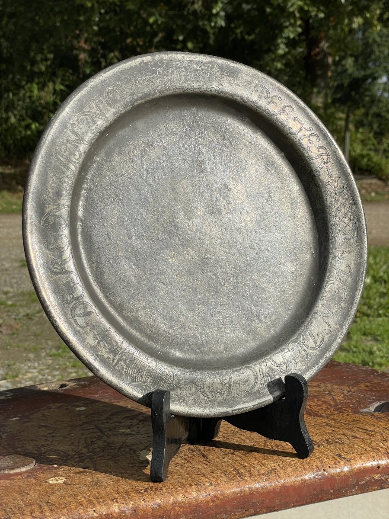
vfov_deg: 36.8
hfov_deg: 28.0
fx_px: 779
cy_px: 260
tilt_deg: -8.3
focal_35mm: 52
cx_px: 194
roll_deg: -1.5
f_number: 2
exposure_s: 1/2179
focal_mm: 6
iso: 25
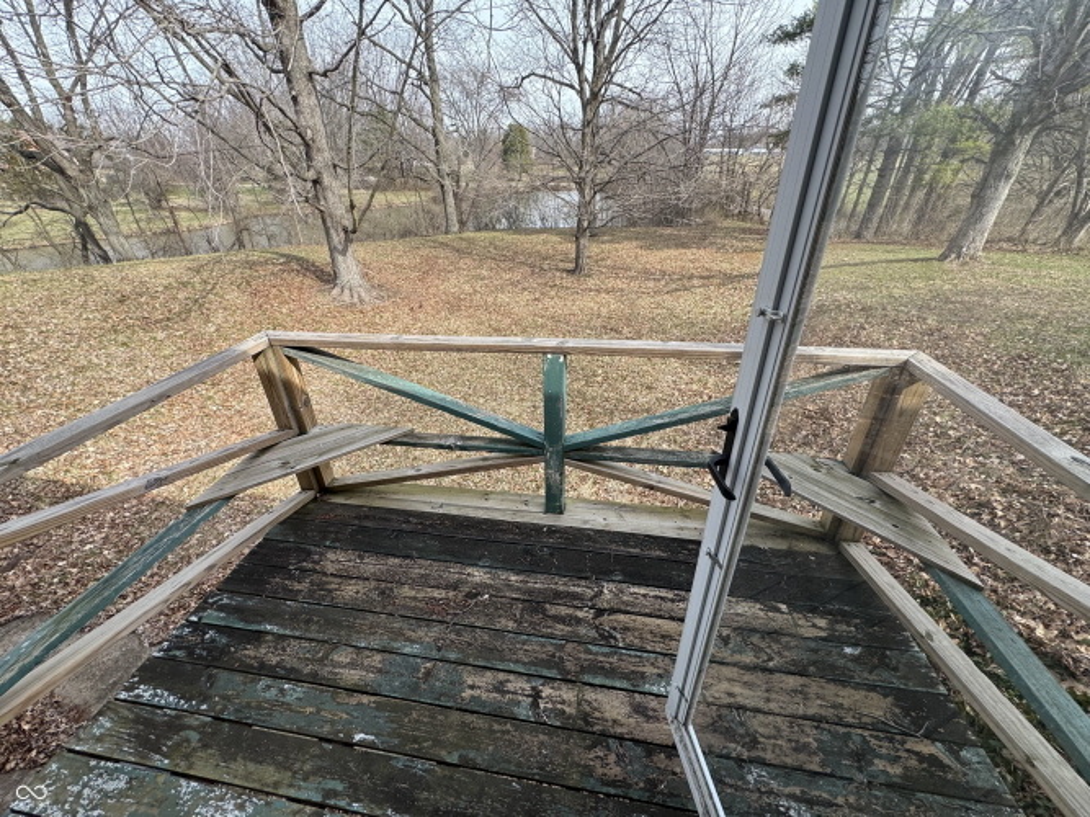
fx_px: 441
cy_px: 408
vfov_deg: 85.7
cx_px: 545
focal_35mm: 14
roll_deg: +1.5
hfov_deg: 102.1
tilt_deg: -31.9
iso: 40
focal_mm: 2.22
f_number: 2.2
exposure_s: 1/515
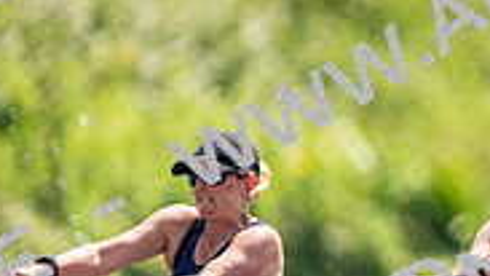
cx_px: 501
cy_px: 194
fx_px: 36320
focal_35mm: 2795
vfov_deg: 0.4
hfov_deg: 0.8
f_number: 5.6
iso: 800
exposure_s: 1/2500
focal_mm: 840
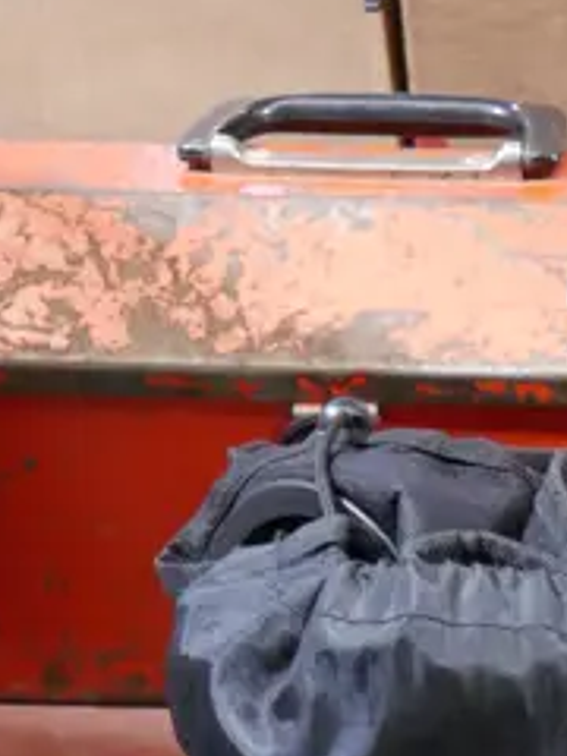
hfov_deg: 8.9
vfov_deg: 11.4
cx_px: 871
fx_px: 3538
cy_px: 1310
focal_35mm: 162
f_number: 4.1
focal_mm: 19
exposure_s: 1/60
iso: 1600
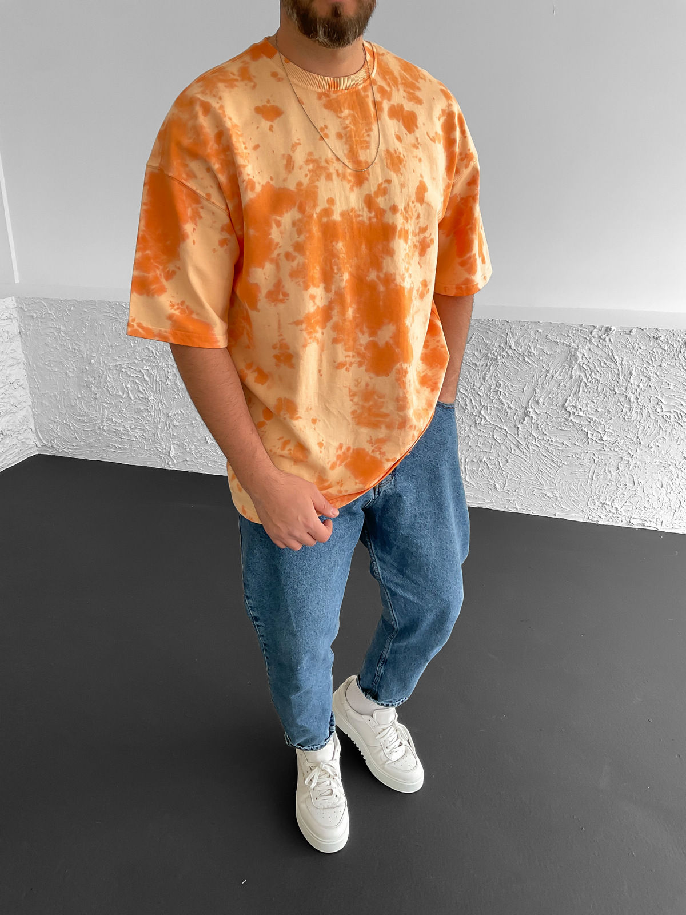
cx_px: 343
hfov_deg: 48.2
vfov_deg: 61.7
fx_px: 766
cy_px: 458
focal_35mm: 29
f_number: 1.8
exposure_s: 1/120
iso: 40
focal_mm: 3
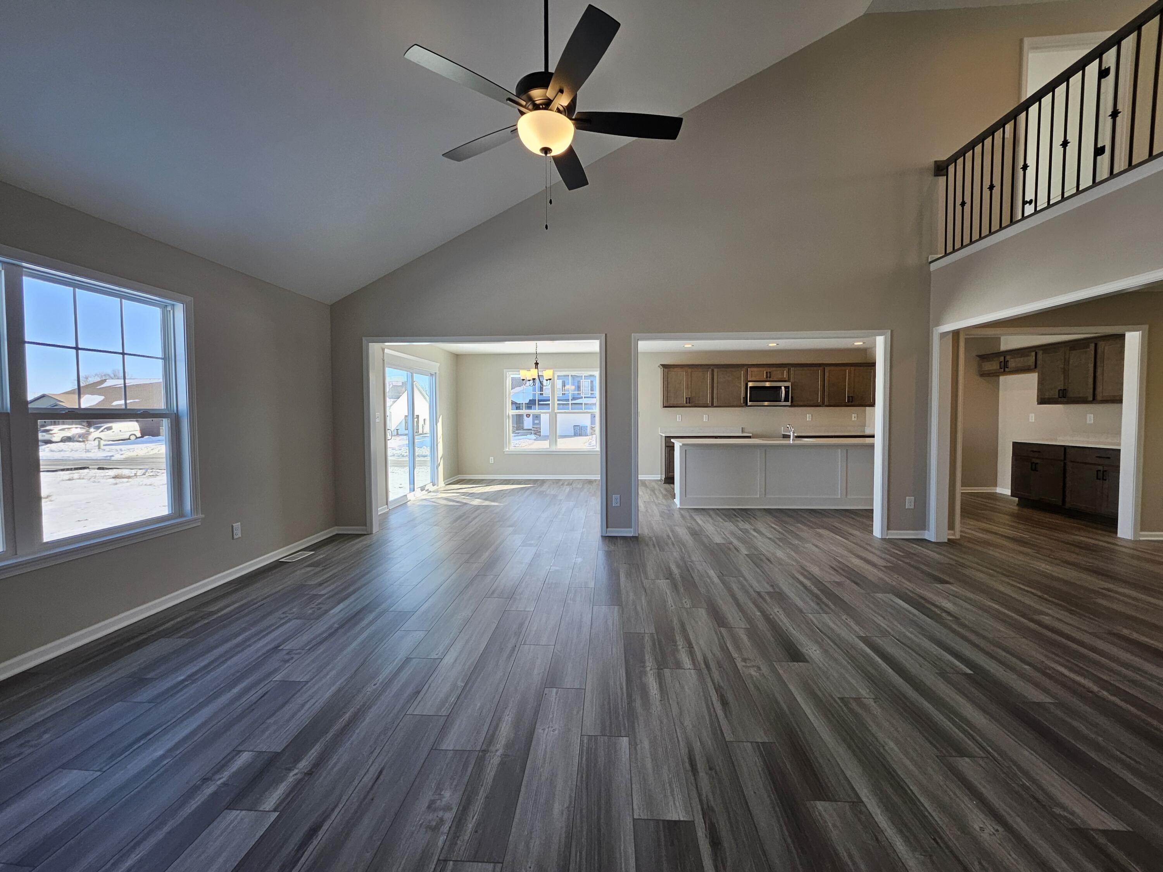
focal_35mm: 13
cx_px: 582
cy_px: 436
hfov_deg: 106.2
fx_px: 437
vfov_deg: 89.9
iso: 50
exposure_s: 1/120
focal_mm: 1.74
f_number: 2.2
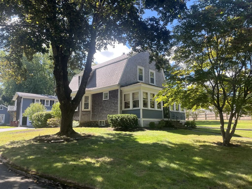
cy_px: 94
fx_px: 189
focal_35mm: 26
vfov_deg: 53.1
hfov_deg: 67.3
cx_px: 126
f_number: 1.6
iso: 50
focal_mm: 5.1
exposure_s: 1/558
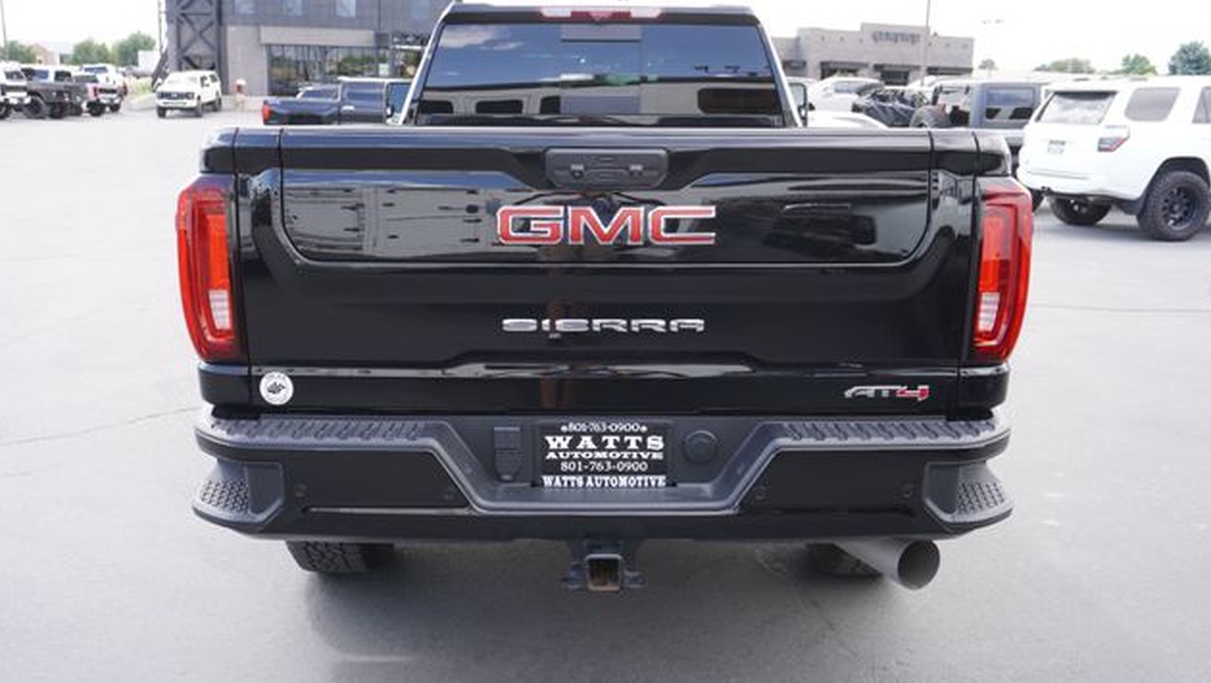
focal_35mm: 34
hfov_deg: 58.7
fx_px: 1077
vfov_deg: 35.1
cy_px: 319
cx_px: 602
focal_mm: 21
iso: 100
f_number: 4.5
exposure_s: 1/80
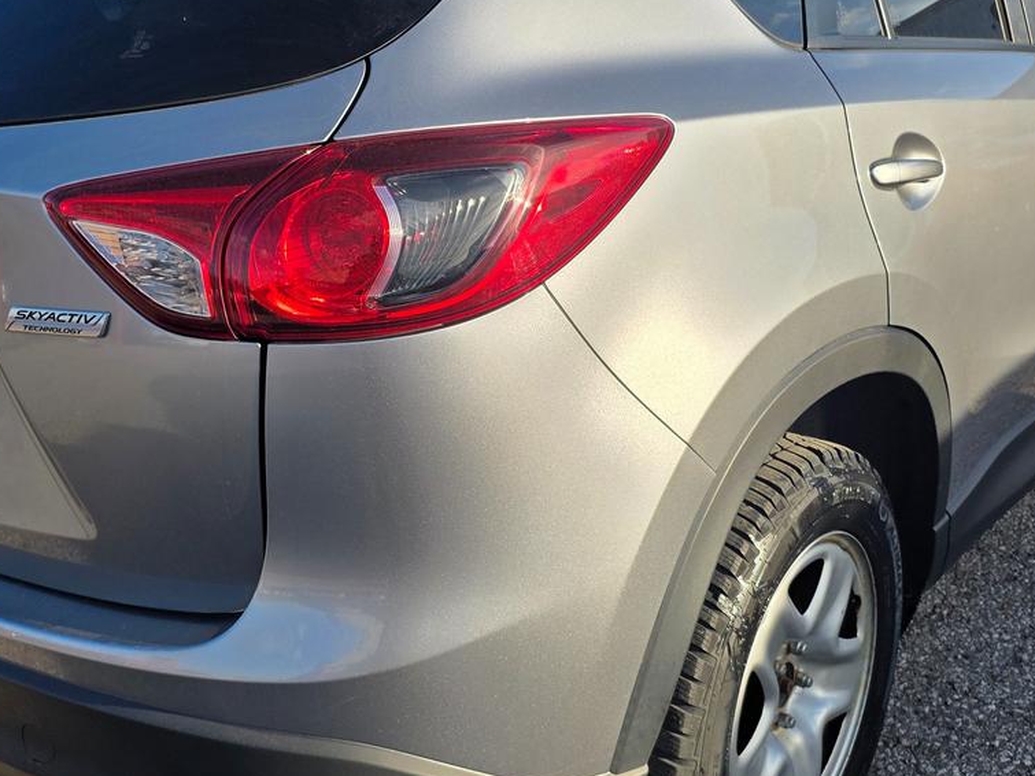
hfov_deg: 47.8
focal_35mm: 39
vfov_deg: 36.8
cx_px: 463
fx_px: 1166
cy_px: 377
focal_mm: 6.25
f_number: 1.7
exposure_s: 1/5296
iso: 80
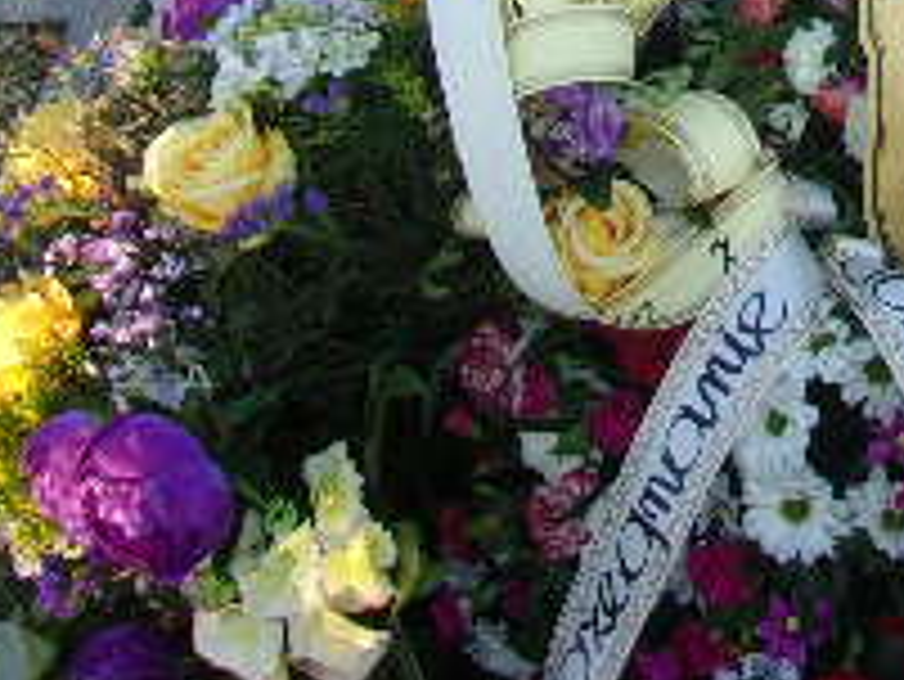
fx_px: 2247
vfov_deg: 15.9
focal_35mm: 86
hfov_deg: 21.6
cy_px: -320
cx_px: 976
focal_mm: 4.9
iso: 80
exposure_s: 1/240
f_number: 3
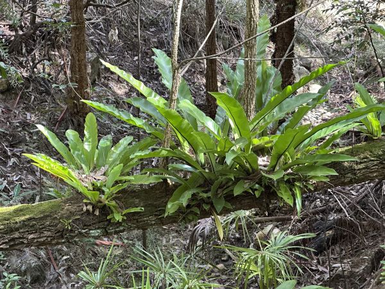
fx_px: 856
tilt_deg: -18.1
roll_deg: +0.8
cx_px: 192
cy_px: 144
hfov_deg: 25.3
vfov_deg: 19.1
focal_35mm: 77
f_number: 2.8
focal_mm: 9
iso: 320
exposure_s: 1/60
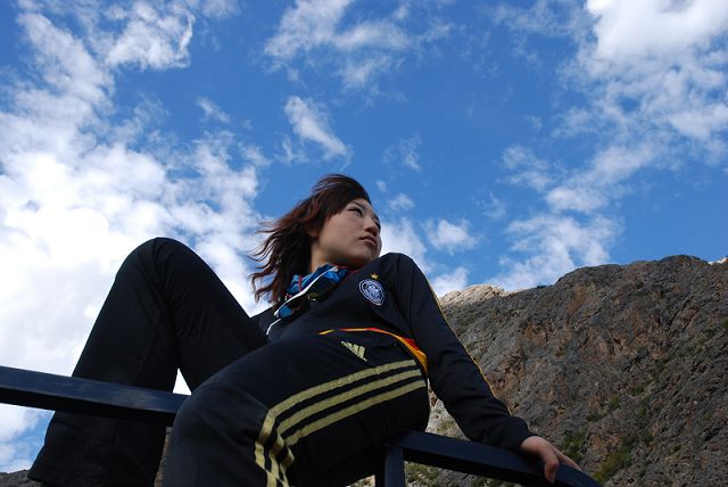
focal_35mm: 36
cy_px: 244
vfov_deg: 36.9
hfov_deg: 53.1
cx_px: 364
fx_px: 729
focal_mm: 24
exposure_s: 1/125
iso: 100
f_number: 8
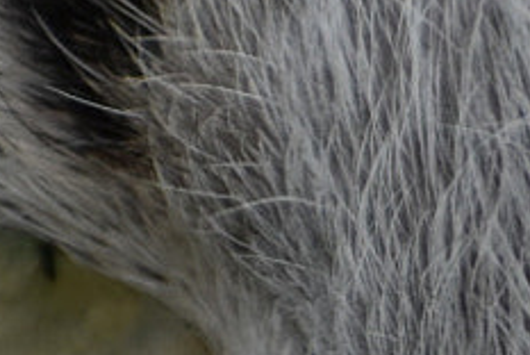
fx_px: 45475
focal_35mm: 3085
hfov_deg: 0.7
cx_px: 748
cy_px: 604
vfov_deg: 0.4
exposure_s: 1/500
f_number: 6.3
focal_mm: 300
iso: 1000
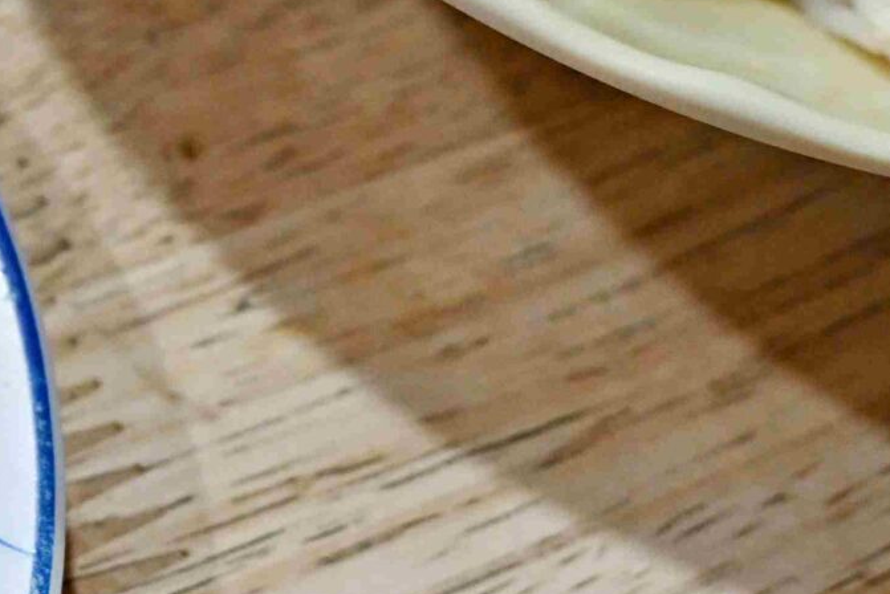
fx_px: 7073
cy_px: 491
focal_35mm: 286
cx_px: -767
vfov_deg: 4.8
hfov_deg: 7.0
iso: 900
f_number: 3.2
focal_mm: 50
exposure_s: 1/200
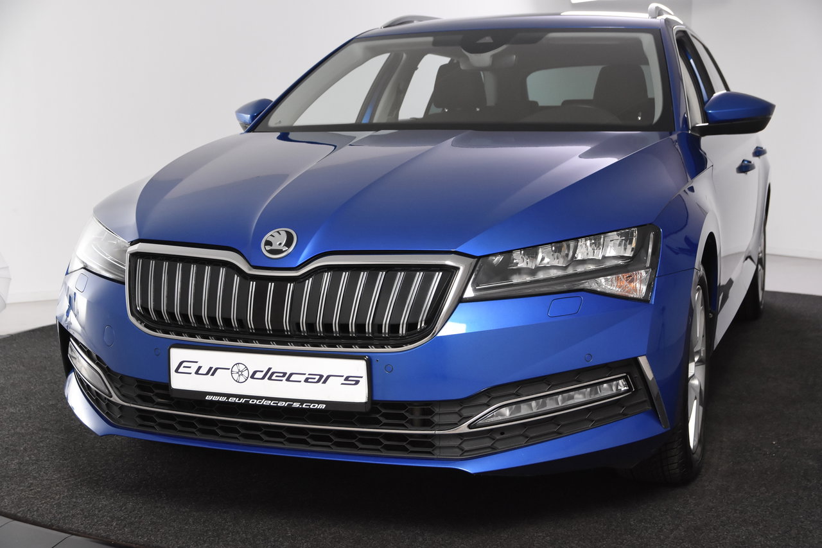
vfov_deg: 26.5
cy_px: 274
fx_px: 1164
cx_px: 411
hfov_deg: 38.9
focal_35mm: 51
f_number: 5
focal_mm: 34
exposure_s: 1/100
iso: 1600
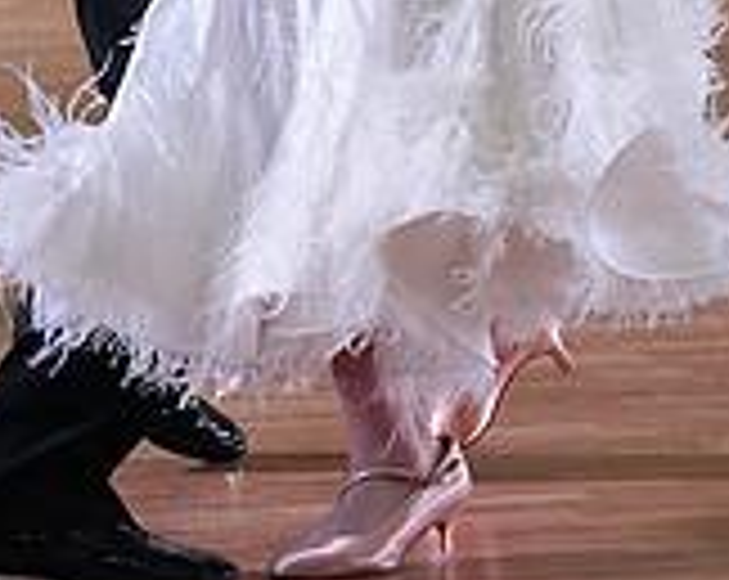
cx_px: 340
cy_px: -432
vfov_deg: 3.0
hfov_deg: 3.8
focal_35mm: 509
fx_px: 10962
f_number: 6.3
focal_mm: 151
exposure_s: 1/400
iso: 10000
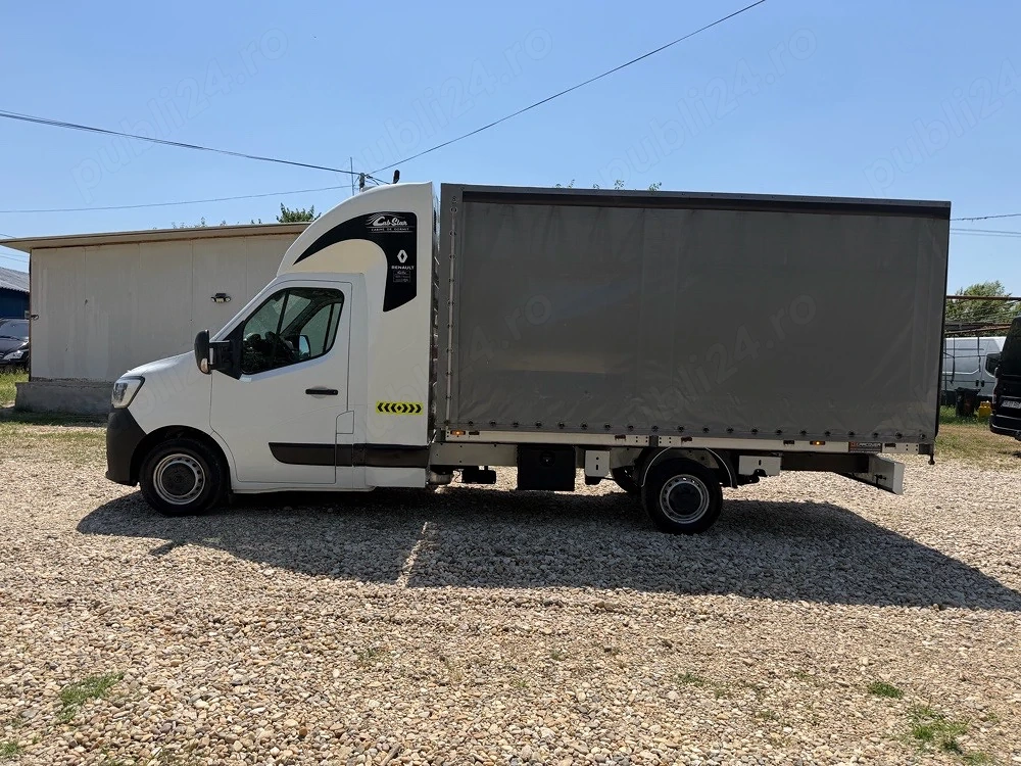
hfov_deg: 71.6
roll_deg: -0.9
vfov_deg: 56.8
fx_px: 708
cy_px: 383
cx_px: 510
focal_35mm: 24
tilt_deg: -0.8
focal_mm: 6.76
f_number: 1.78
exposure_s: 1/5319
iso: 80
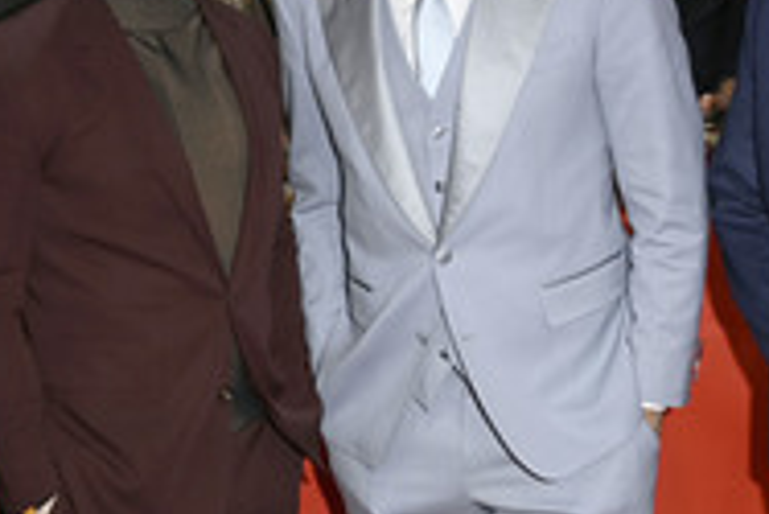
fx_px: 1646
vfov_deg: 17.7
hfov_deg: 26.2
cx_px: 310
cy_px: 193
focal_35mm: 77
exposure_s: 1/250
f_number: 5.6
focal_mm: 32
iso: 640
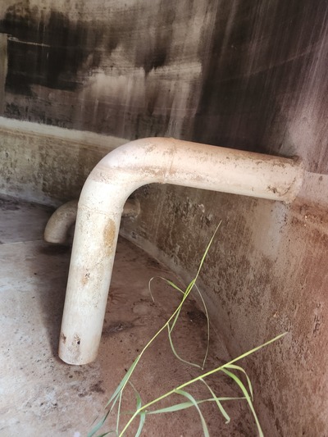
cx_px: 164
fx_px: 290
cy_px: 218
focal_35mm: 23
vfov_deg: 73.9
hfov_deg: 58.9
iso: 800
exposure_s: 1/120
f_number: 1.8
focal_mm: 5.54
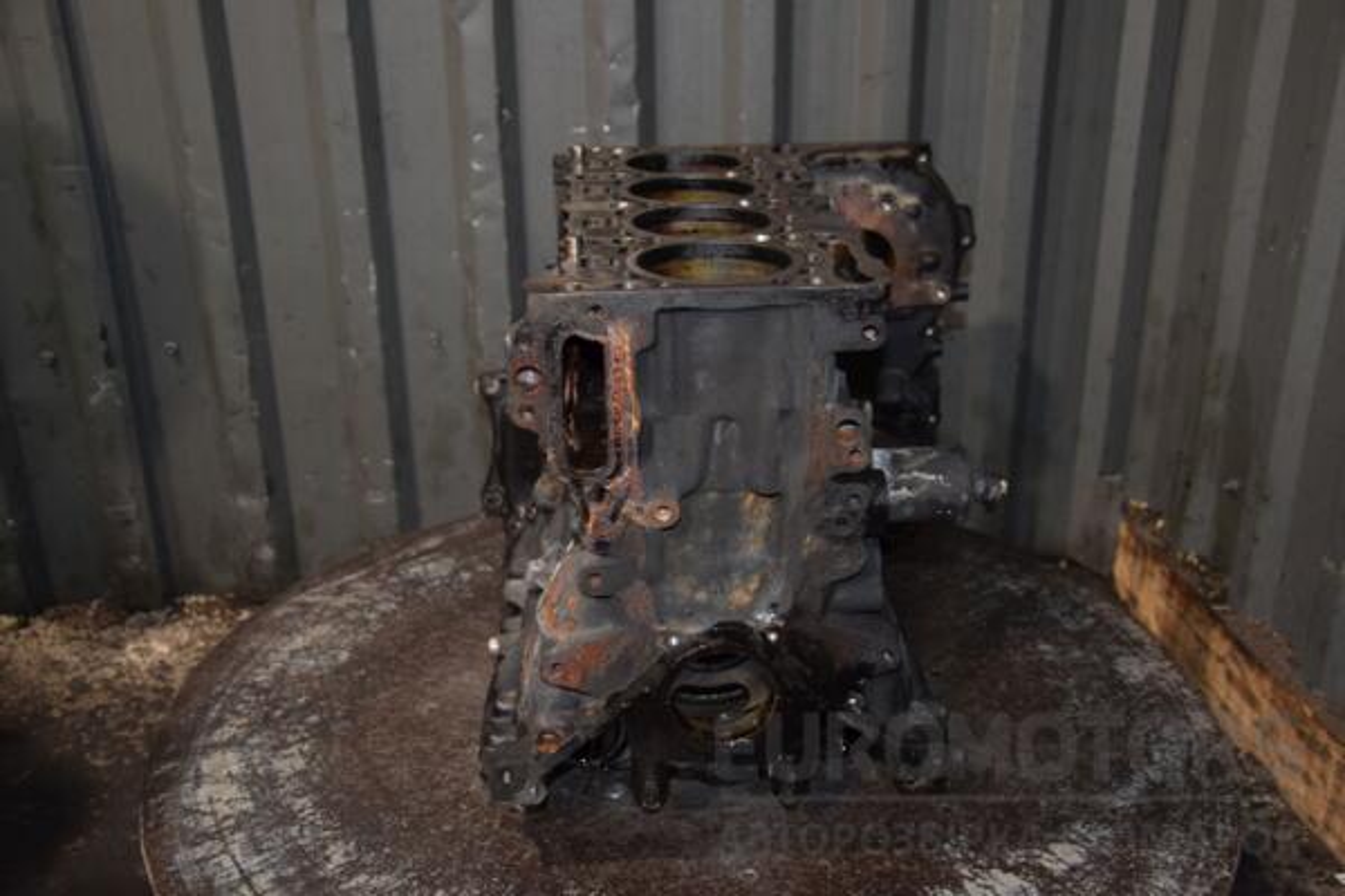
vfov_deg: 35.5
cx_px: 672
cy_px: 448
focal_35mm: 38
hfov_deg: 51.3
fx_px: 1401
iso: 800
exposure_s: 1/60
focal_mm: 25
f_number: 5
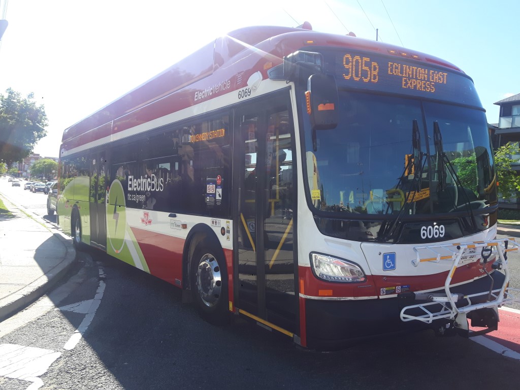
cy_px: 195
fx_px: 466
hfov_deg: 58.4
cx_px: 260
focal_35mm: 31
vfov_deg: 45.4
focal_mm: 3.7
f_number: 1.9
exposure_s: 1/564
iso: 40
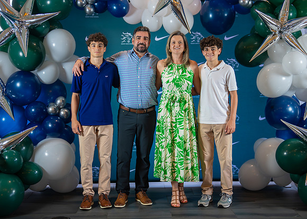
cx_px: 172
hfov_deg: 34.8
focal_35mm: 56
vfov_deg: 25.2
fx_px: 490
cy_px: 112
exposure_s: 1/400
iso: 1000
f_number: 1.2
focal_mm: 50
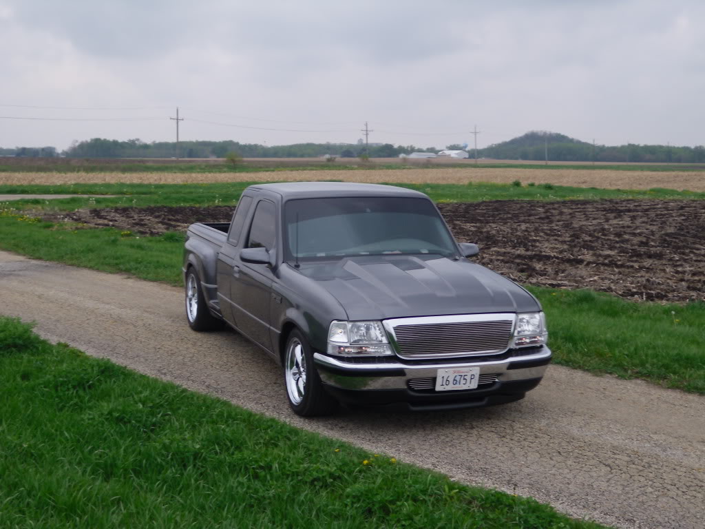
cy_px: 264
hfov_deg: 36.2
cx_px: 352
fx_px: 1079
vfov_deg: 27.5
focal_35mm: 53
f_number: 9.6
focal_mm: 9.4
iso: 80
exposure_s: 1/100
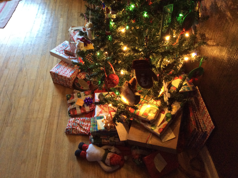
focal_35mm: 33
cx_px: 119
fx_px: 227
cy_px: 89
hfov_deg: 55.4
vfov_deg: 42.8
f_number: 2.4
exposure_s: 1/20
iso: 320
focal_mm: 3.3
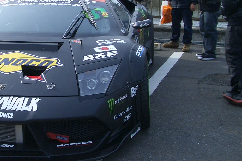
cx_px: 25
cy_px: 62
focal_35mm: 66
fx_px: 444
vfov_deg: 20.6
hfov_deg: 29.3
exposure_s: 1/400
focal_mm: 5.8
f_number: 4.3
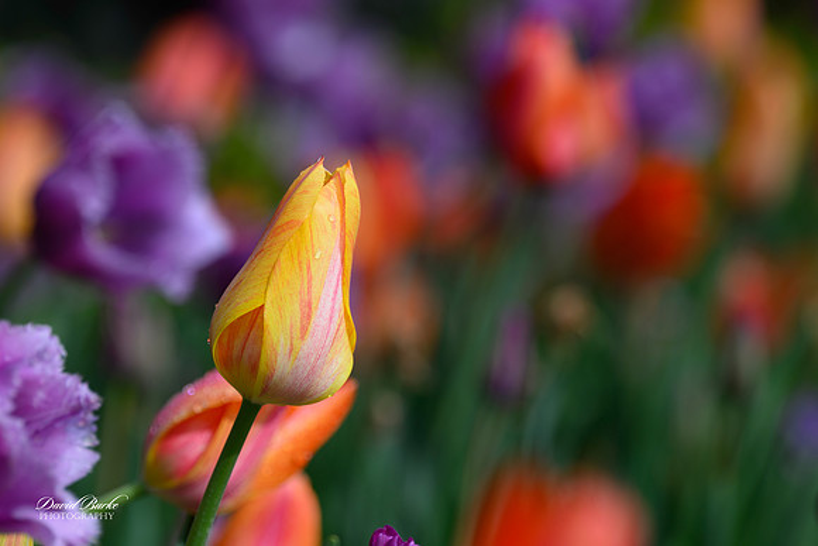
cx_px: 350
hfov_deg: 7.7
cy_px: 261
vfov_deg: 5.2
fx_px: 6054
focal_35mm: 266
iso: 72
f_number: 5
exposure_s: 1/400
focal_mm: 230
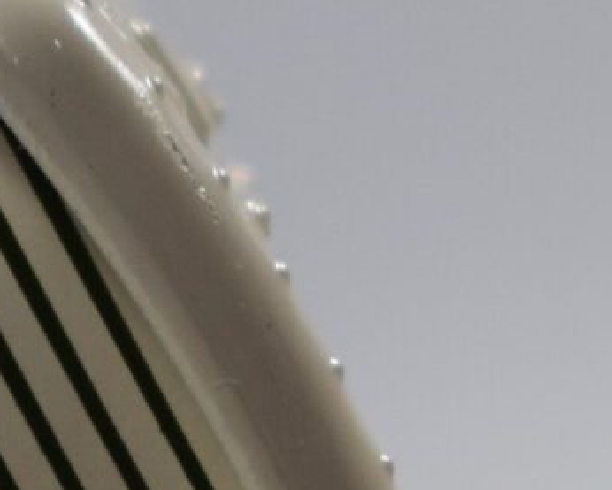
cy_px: 912
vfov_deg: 2.7
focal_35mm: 573
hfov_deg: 3.4
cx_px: -134
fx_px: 10390
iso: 400
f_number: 8
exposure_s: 1/80
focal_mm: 55
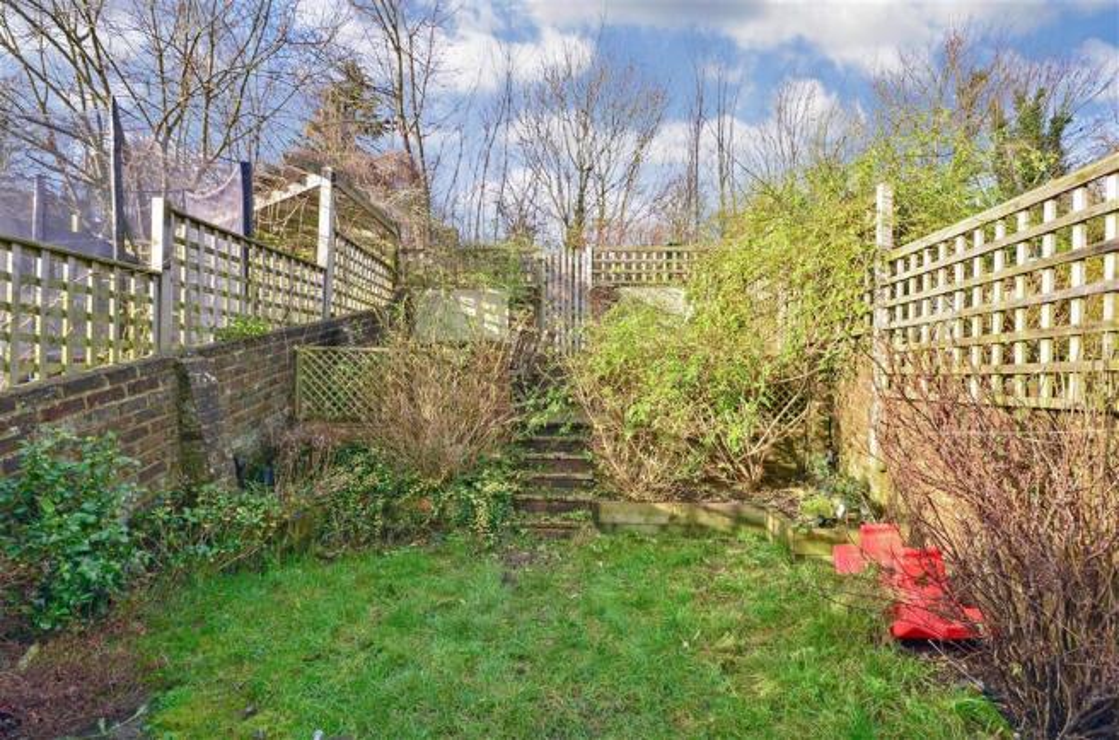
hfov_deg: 85.6
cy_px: 370
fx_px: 605
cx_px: 560
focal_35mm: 20
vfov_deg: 62.9
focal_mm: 13
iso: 200
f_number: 11
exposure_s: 1/30
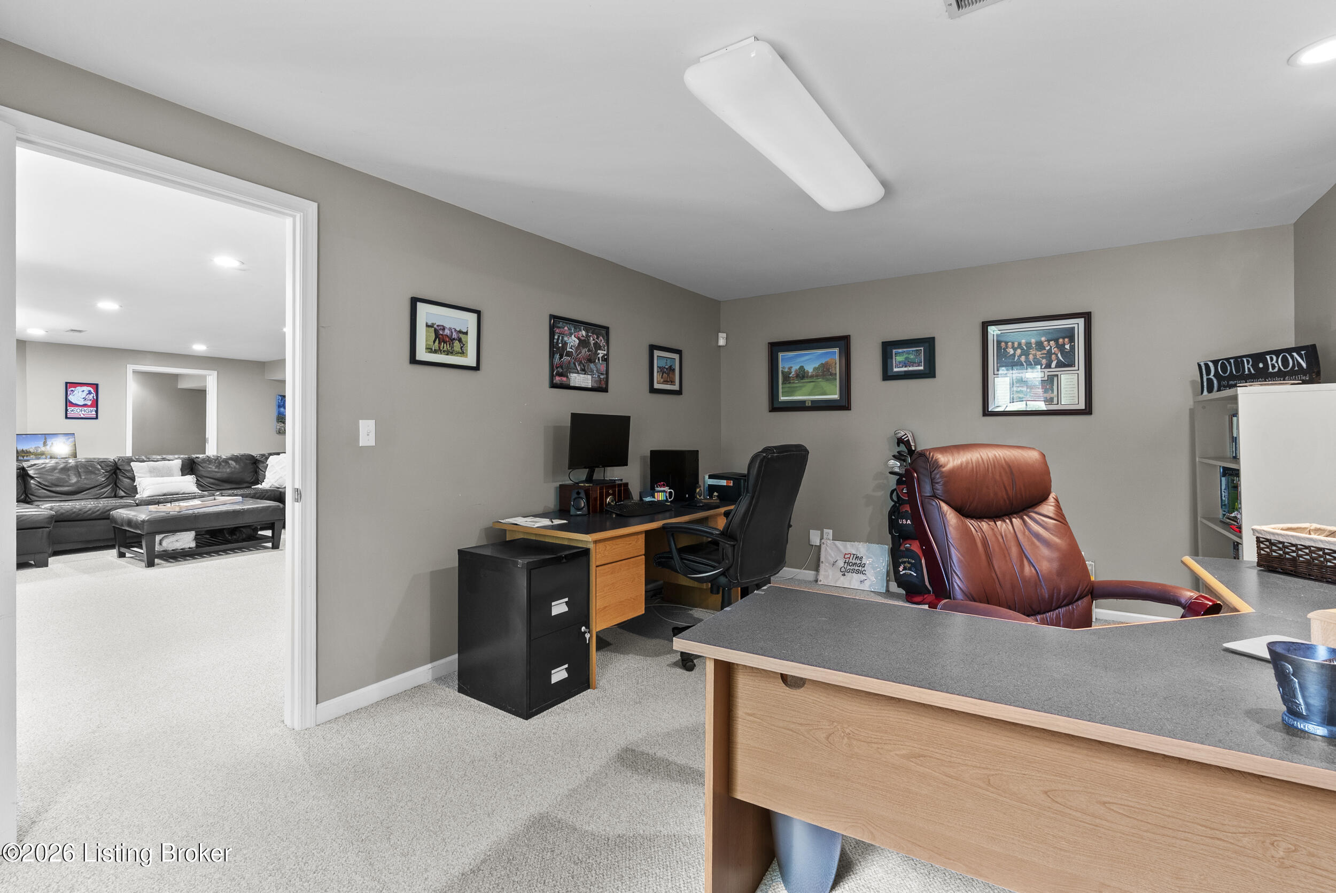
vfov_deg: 73.8
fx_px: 594
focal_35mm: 16
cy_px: 446
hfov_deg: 96.7
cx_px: 668
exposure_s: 1.6
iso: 1000
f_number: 11
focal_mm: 16
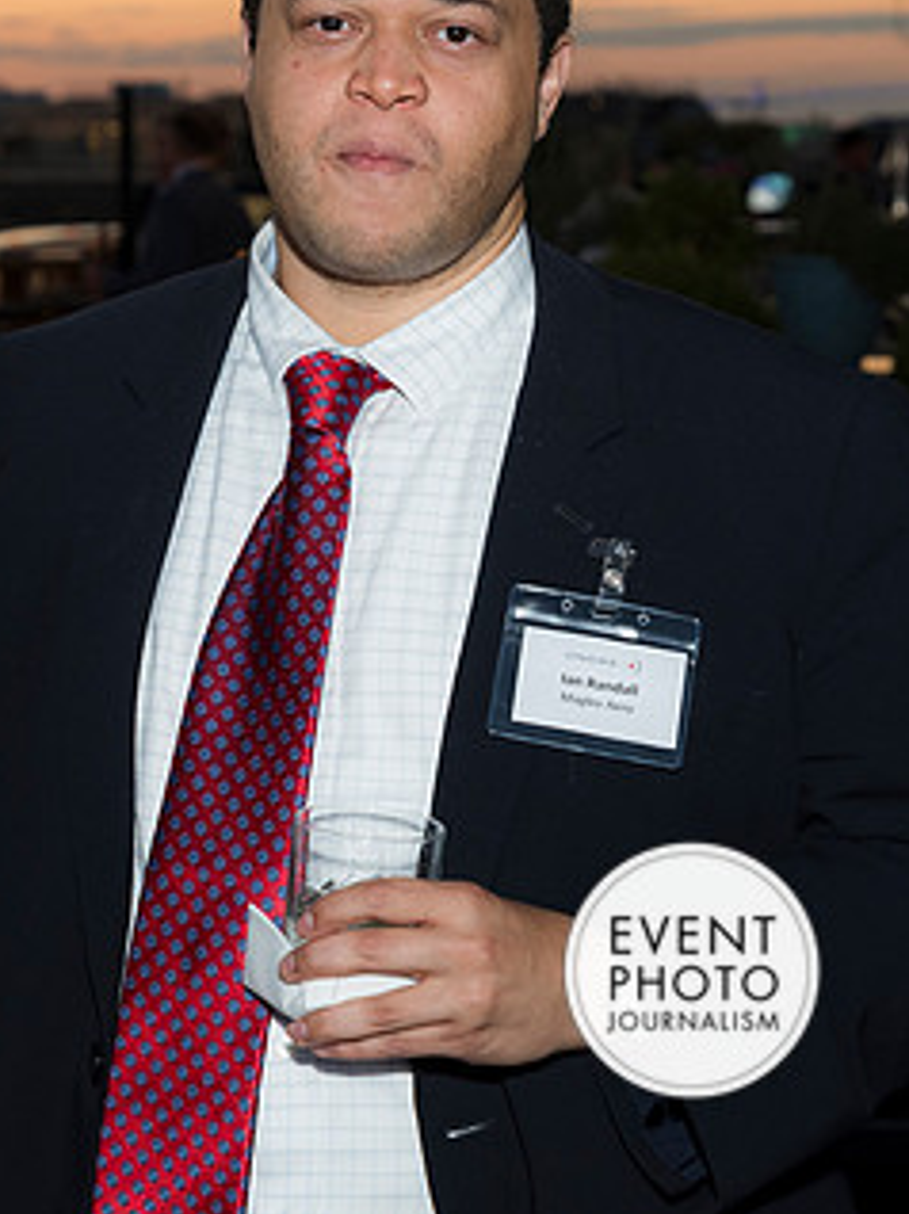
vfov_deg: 24.6
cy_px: 359
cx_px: 370
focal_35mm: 79
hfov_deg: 18.6
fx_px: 2770
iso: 800
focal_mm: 58
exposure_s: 1/125
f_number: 5.6
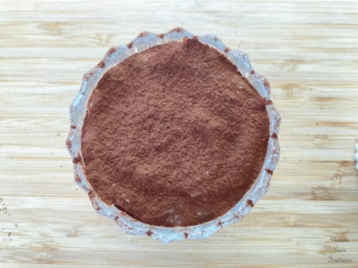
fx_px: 290
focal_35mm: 28
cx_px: 179
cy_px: 134
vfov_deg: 49.7
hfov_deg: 63.4
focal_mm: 3.99
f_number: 1.8
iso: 160
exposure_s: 1/50
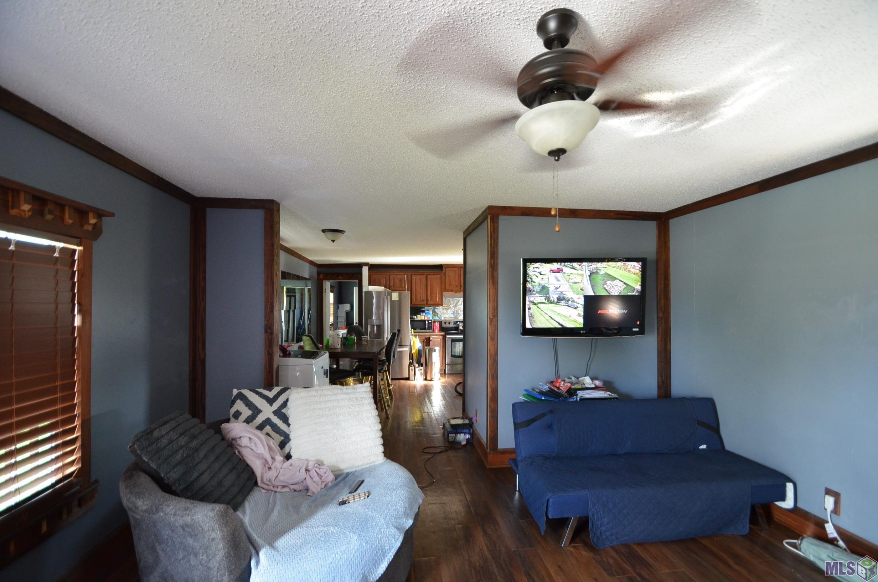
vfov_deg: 77.1
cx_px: 439
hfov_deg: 100.5
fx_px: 365
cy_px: 291
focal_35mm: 15
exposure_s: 1/30
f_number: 3.5
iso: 1400
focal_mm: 10
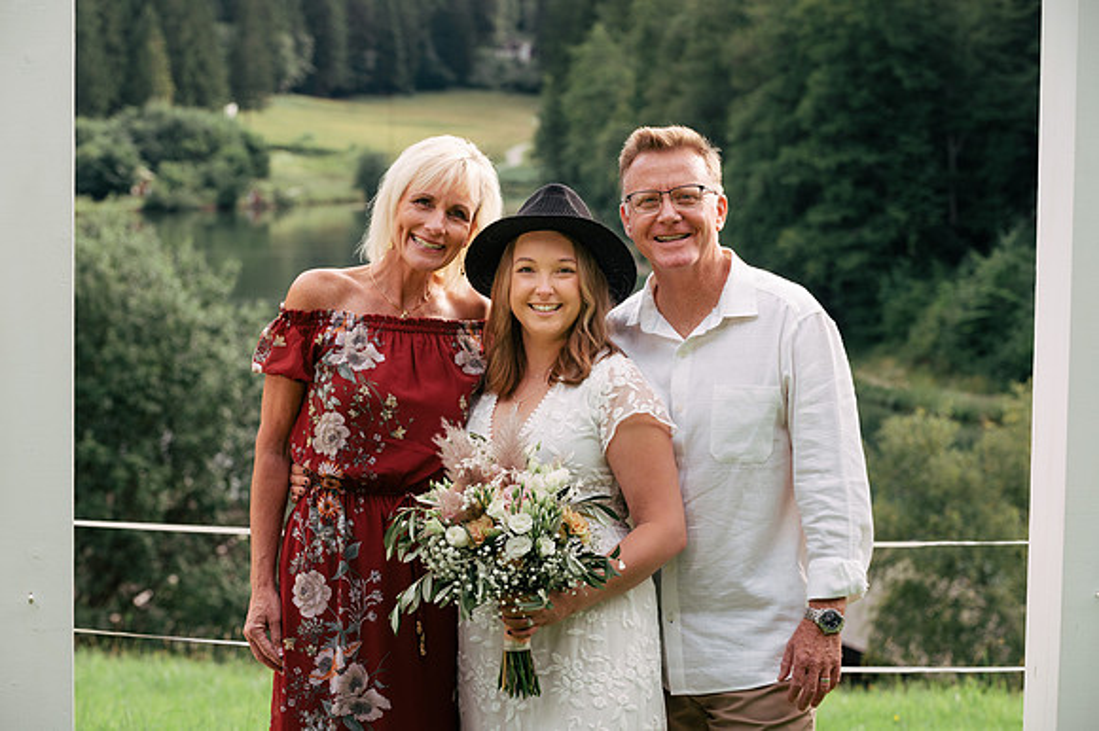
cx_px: 532
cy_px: 365
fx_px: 3550
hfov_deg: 17.6
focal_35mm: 116
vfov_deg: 11.8
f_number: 8
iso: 500
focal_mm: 110
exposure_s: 1/250
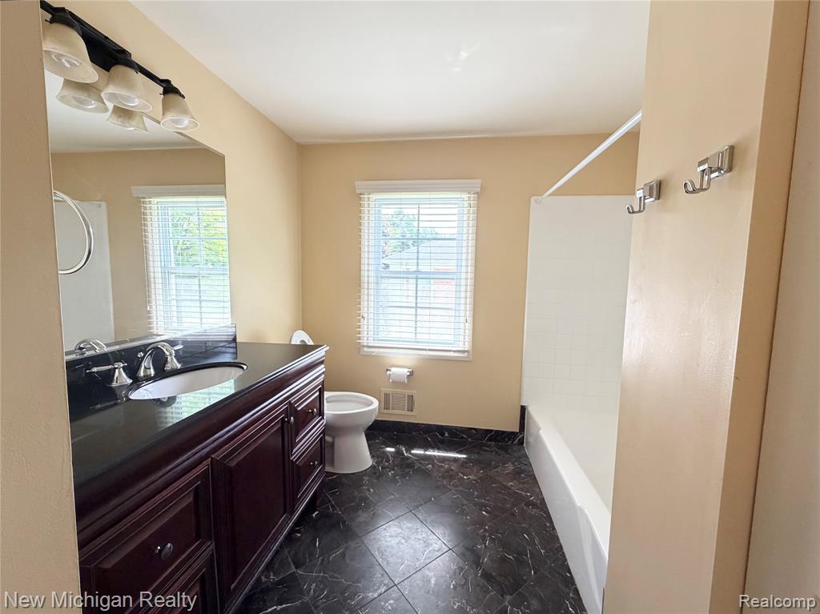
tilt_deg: -5.7
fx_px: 331
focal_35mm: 14
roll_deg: -2.1
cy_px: 307
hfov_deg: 102.1
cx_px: 410
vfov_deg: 85.6
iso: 320
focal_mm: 2.22
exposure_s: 1/70
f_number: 2.2
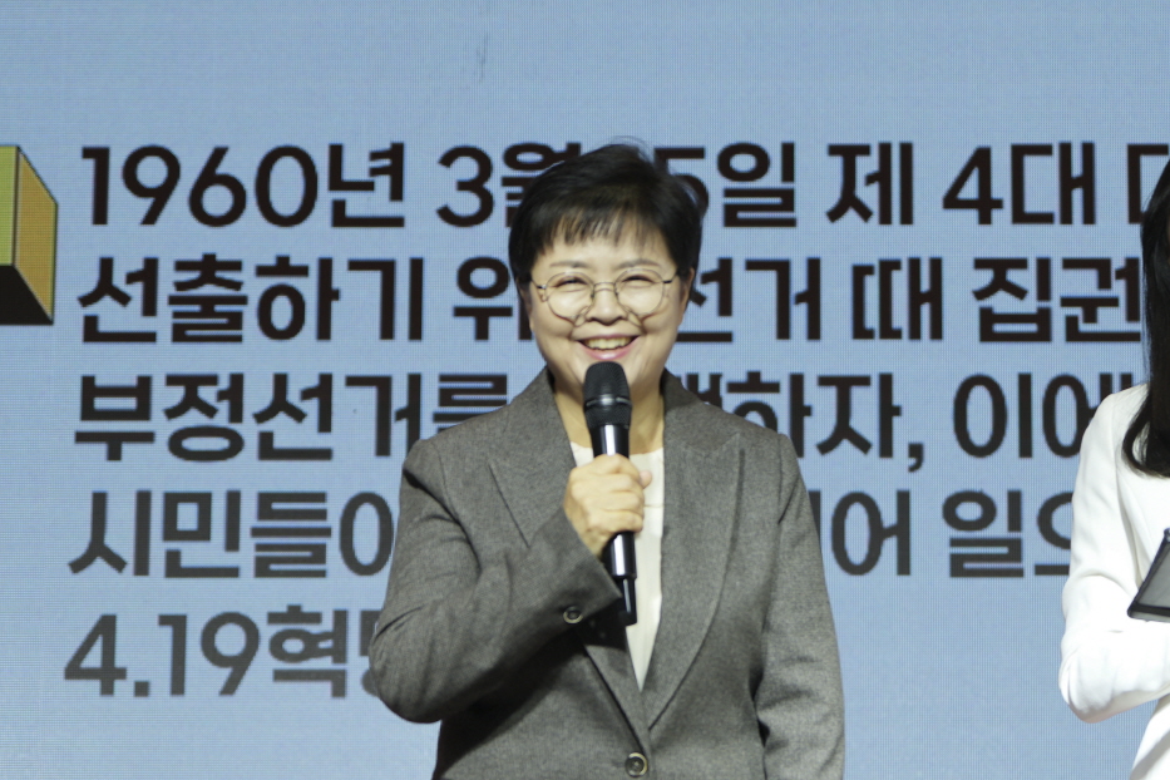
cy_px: 588
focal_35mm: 135
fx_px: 4387
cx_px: 795
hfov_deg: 15.2
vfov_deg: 10.1
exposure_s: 1/160
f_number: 2.8
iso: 160
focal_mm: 70
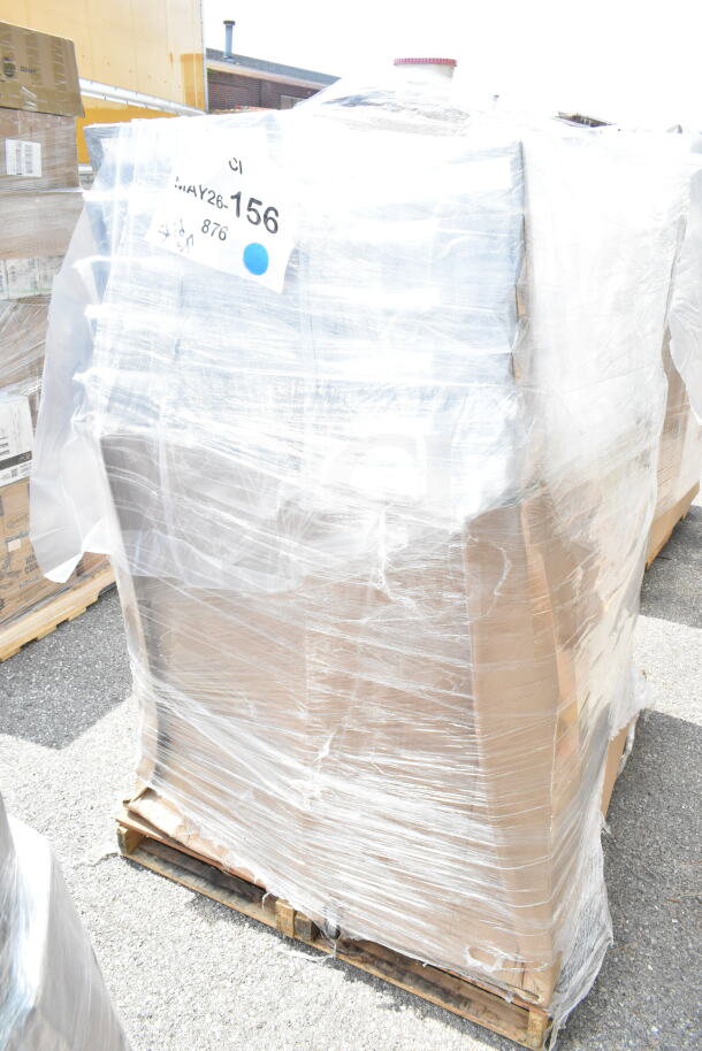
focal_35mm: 27
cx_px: 351
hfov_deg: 48.0
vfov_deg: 67.4
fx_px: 789
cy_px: 526
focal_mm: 18
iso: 1600
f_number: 13
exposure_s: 1/500
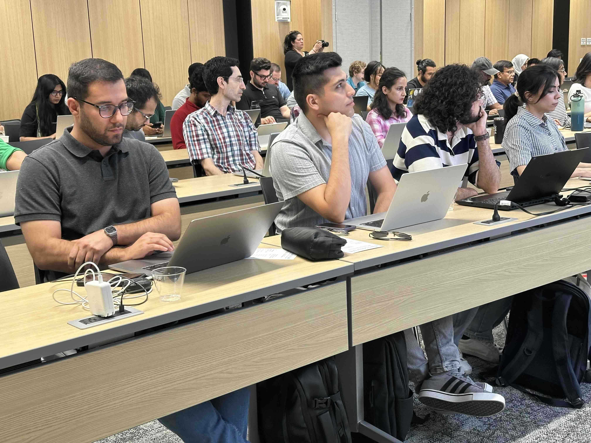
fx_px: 820
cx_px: 296
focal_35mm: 48
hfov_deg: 39.7
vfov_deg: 30.3
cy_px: 222
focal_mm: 6.86
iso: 200
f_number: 1.78
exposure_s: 1/48
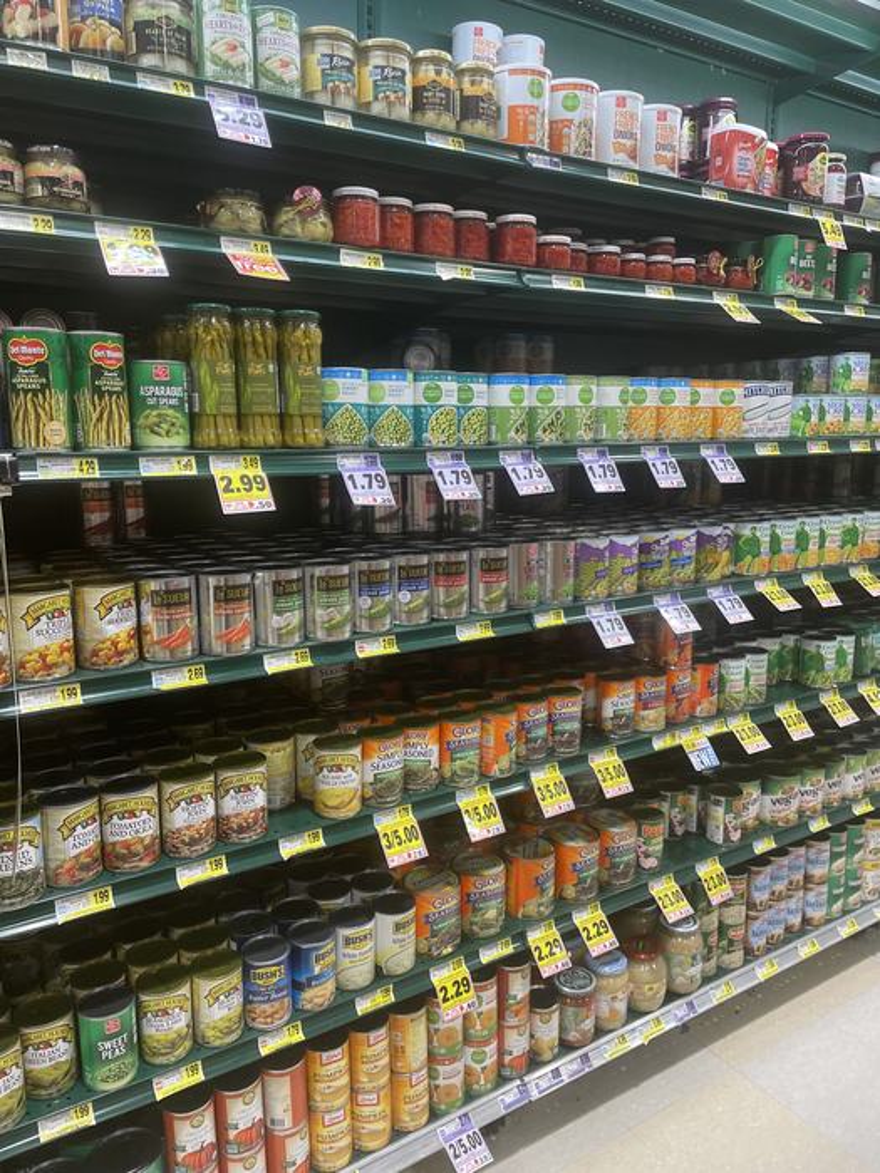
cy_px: 586
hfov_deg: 53.1
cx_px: 440
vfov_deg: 67.3
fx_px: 881
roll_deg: +0.1
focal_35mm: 26
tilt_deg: -10.6
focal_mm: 4.2
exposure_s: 1/120
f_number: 1.6
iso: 125
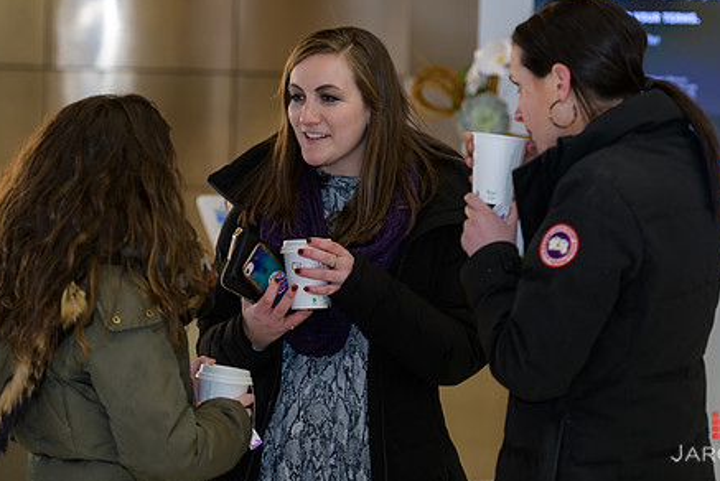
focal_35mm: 130
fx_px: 2602
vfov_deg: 10.6
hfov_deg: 15.8
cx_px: 351
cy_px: 179
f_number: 3.2
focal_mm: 98
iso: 400
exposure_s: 1/125
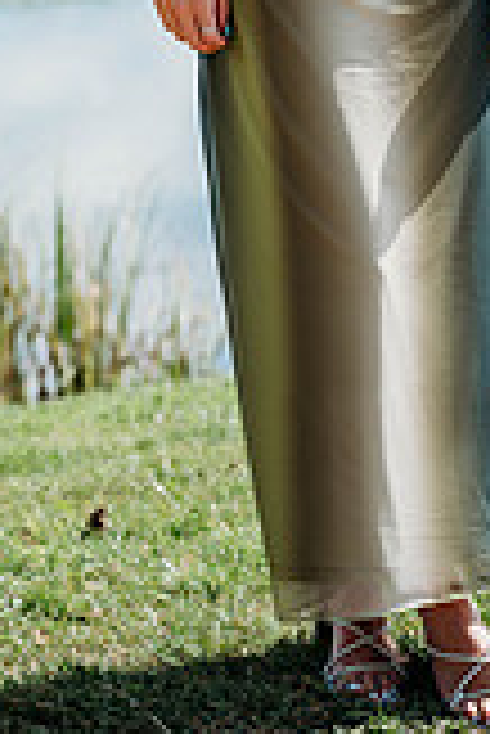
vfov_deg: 8.7
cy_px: -5
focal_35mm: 234
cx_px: 357
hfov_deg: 5.9
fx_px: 4767
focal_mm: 85
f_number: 3.2
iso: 100
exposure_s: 1/2000
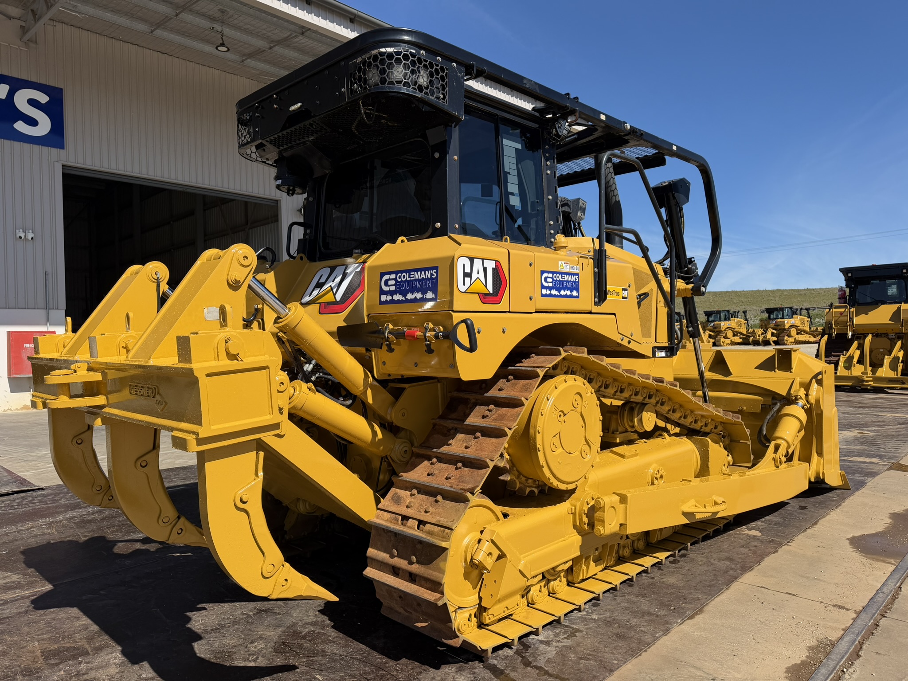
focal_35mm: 24
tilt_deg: +0.1
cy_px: 340
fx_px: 630
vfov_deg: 56.8
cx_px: 454
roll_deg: +1.7
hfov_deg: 71.6
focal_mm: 6.76
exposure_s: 1/4975
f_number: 1.78
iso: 80
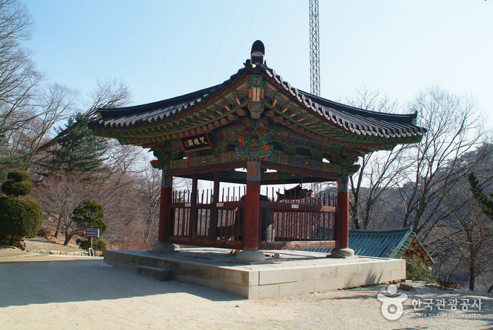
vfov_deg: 43.7
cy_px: 165
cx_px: 246
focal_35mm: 30
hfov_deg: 61.9
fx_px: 411
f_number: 6.7
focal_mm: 20
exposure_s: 1/180
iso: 100
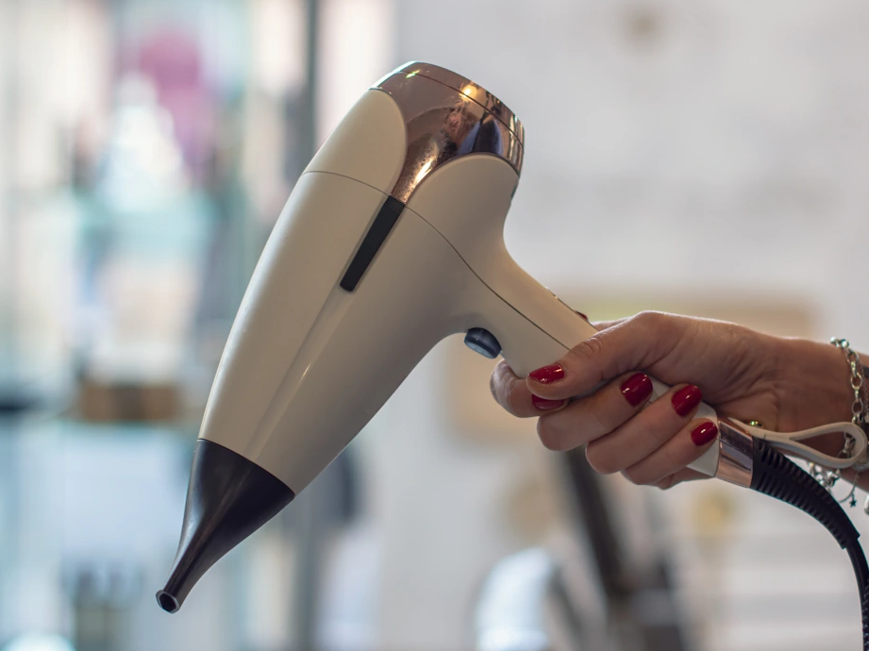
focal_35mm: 94
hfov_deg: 20.9
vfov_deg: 15.7
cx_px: 477
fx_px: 2359
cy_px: 350
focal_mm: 50
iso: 320
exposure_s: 1/400
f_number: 2.2
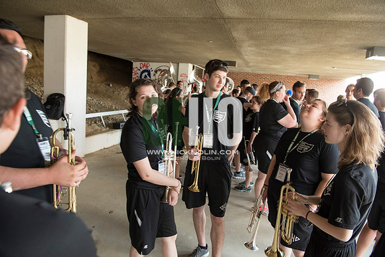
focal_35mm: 24
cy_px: 128
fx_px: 257
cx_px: 192
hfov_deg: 73.7
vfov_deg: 53.2
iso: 640
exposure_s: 1/60
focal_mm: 24
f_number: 5
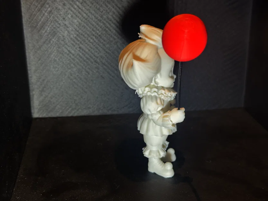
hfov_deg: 39.7
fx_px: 372
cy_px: 100
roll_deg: -0.4
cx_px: 134
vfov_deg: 30.3
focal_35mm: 48
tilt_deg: -17.5
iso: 80
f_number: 1.78
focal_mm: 6.86
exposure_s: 1/112
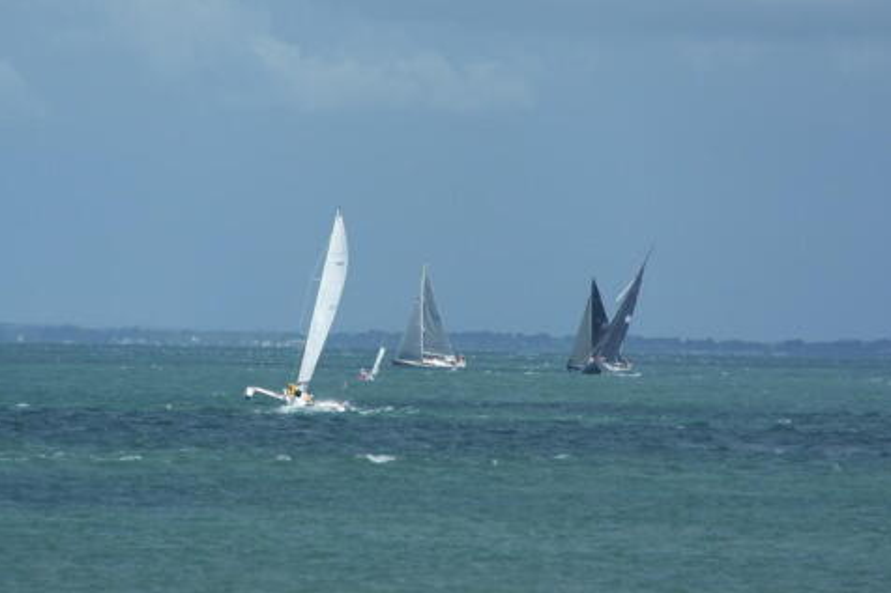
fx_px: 10490
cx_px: 418
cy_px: 225
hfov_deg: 4.9
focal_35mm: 424
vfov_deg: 3.2
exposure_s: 1/500
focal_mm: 200
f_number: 6.3
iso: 100
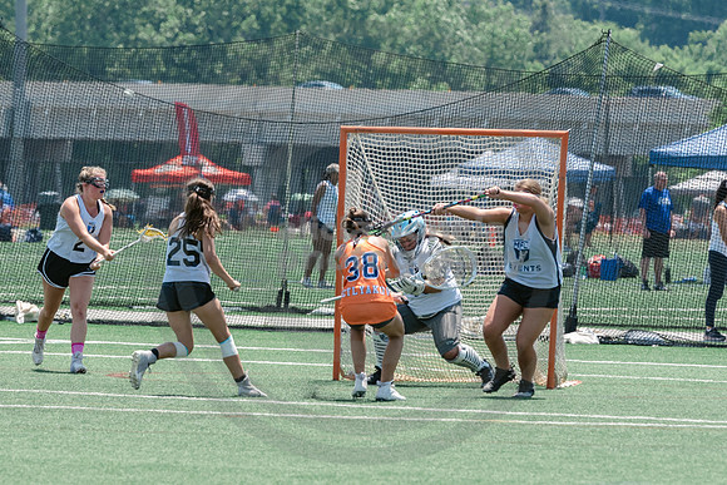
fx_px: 9059
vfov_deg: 3.1
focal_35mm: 448
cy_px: 340
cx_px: 287
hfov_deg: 4.6
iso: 400
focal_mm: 200
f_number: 5
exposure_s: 1/1600
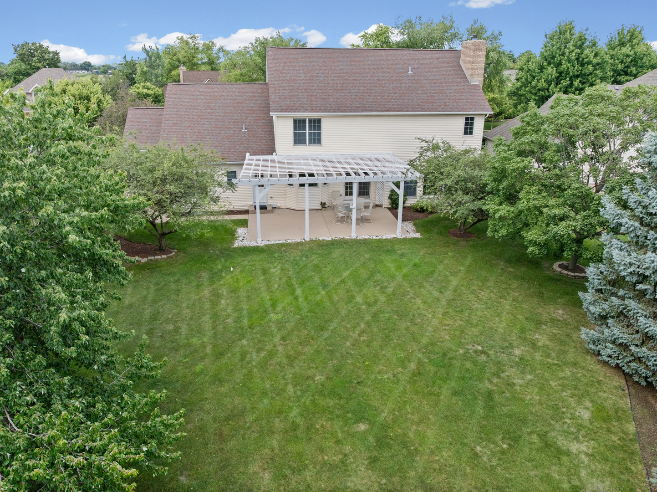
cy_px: 246
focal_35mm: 24
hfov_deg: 71.6
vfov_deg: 56.8
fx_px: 455
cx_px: 328
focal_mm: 12.29
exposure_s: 1/1600
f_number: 2.8
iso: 140
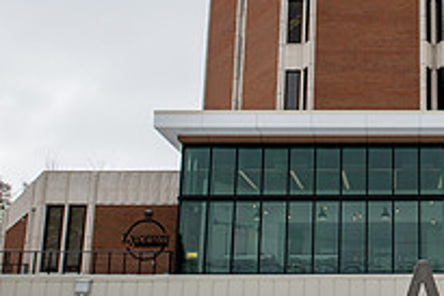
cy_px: 83
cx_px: 435
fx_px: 839
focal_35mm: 68
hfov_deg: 28.0
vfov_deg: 19.9
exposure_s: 1/320
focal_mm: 24
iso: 125
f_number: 7.1
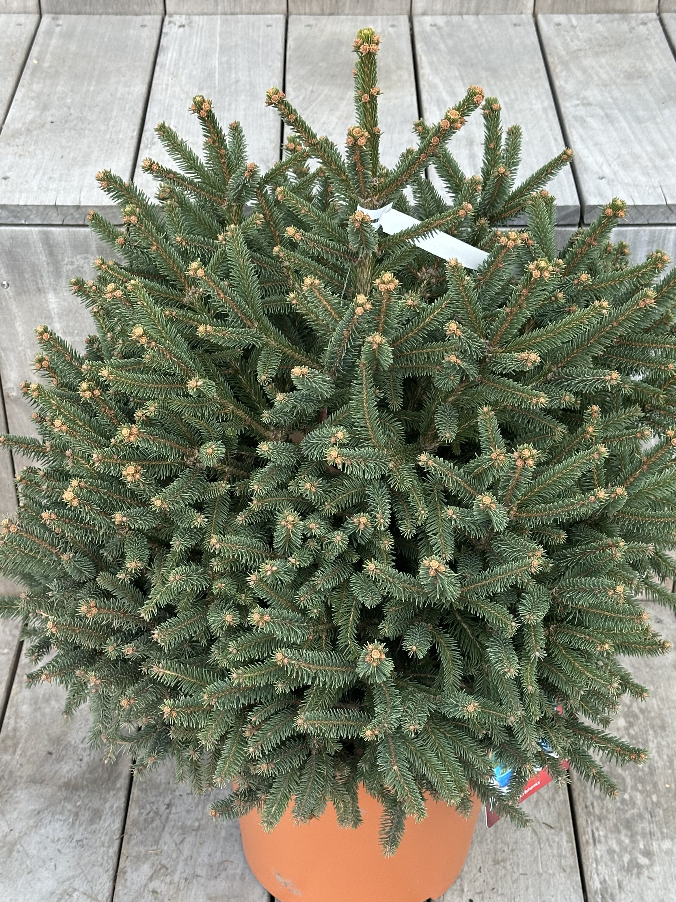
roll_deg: +0.2
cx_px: 336
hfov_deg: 23.6
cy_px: 502
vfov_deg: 31.2
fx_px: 1615
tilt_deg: -34.2
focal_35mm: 62
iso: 64
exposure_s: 1/422
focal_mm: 6.86
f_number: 1.78
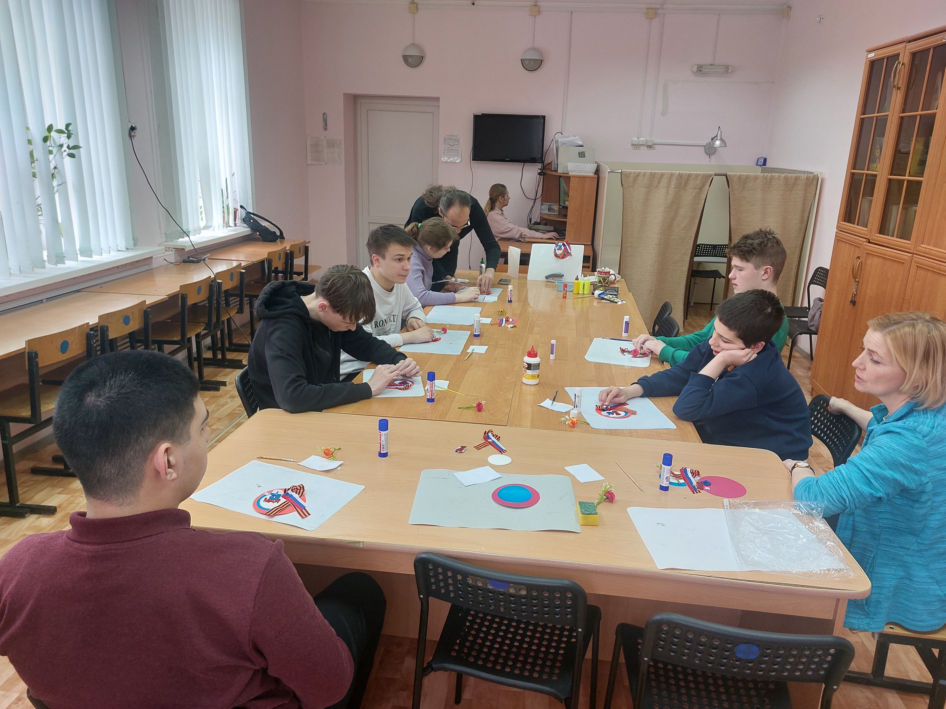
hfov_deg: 71.6
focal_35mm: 24
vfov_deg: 56.8
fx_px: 656
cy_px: 354
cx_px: 473
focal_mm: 5.23
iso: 80
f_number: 1.8
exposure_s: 1/50
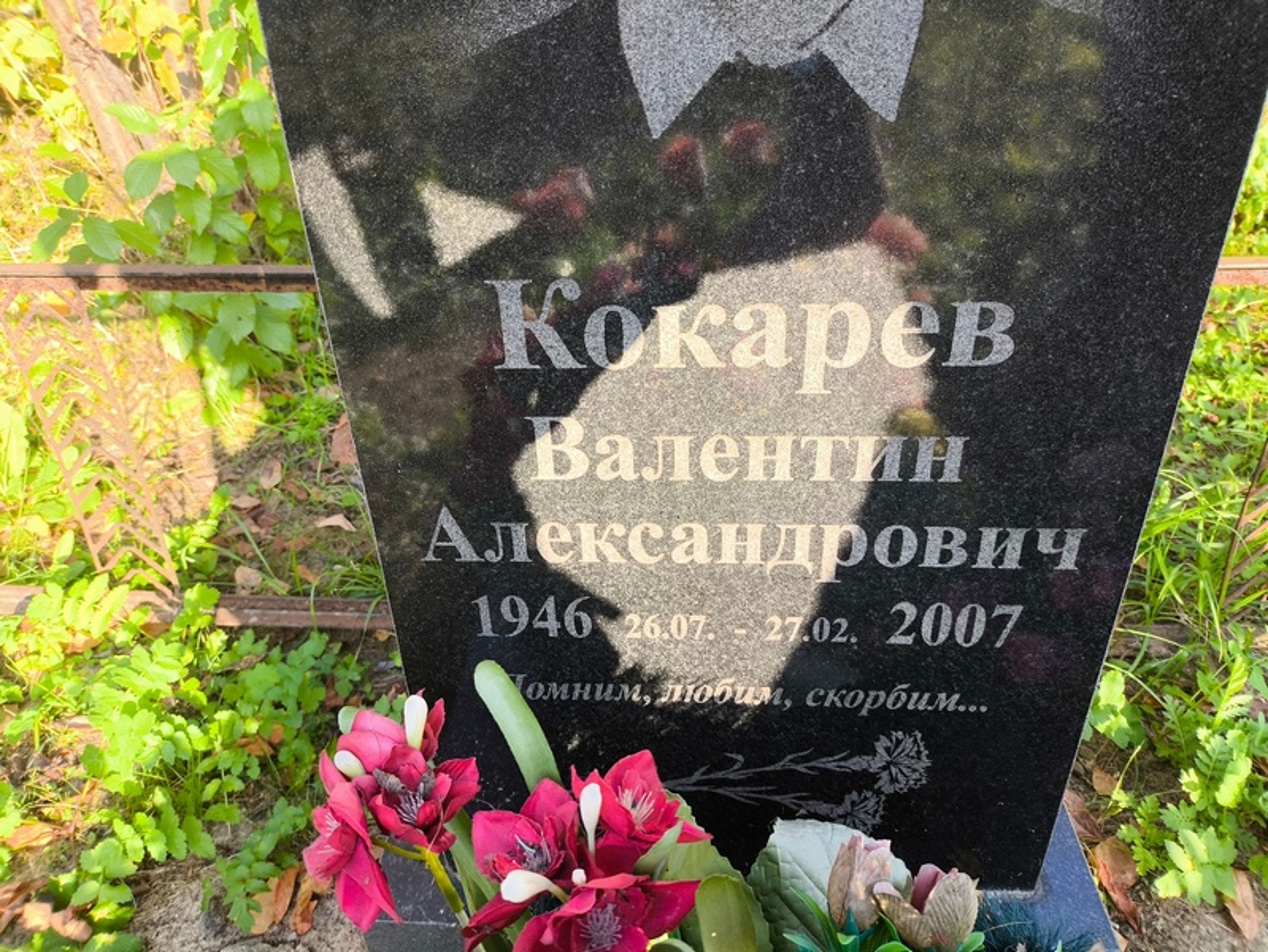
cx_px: 634
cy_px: 476
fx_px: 916
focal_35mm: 25
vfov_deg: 54.9
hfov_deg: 69.4
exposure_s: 1/208
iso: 50
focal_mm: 4.71
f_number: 1.7
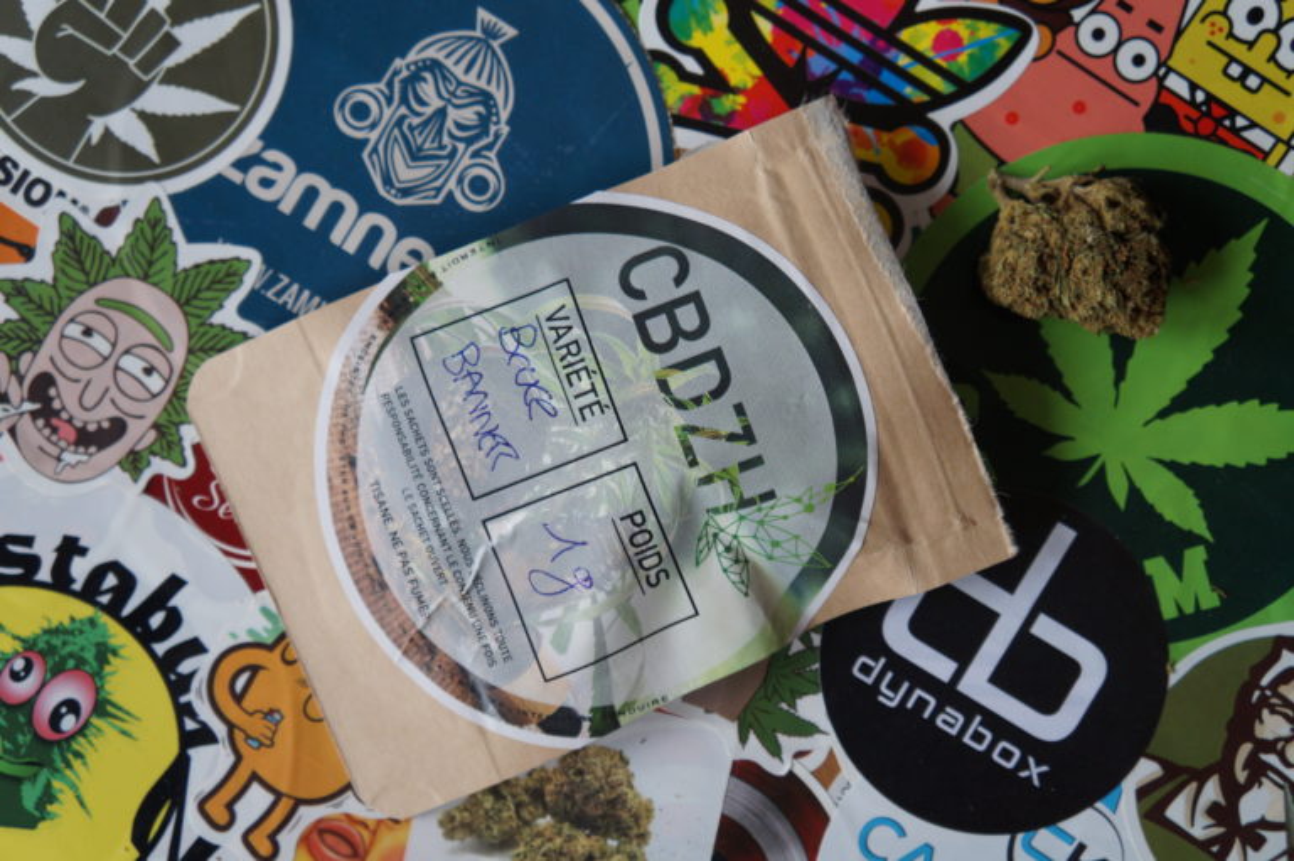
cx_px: 647
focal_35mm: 44
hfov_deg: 45.0
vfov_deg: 30.8
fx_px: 1563
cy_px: 430
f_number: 4
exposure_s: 1/160
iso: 400
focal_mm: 29
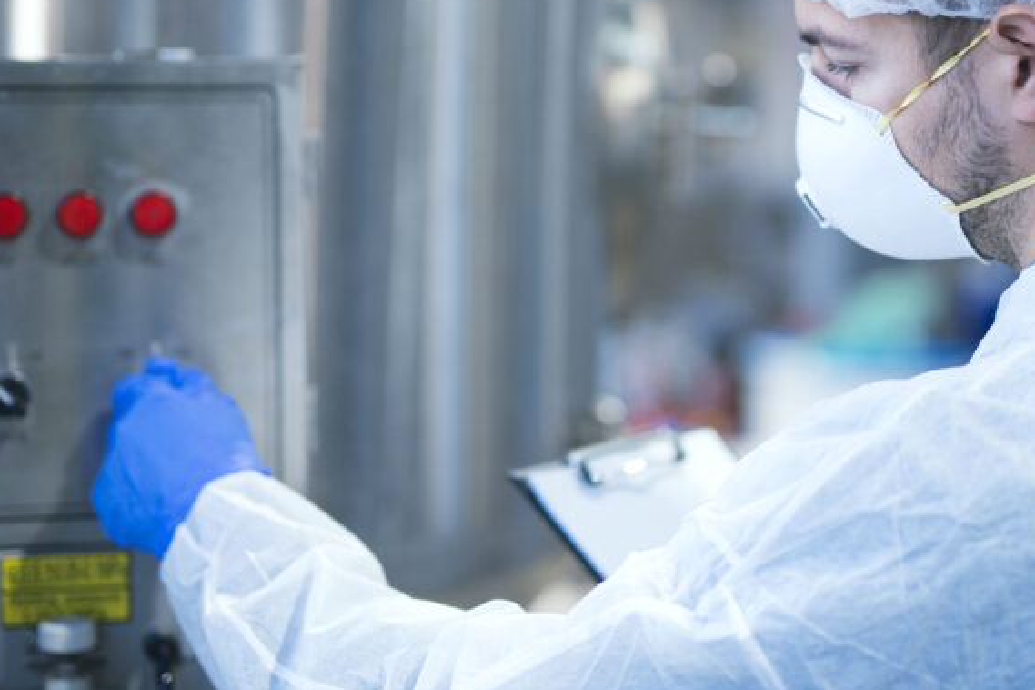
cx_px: 562
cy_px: 245
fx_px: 2587
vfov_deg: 15.2
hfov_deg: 22.6
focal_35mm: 90
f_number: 1.6
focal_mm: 50
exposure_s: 1/400
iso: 500
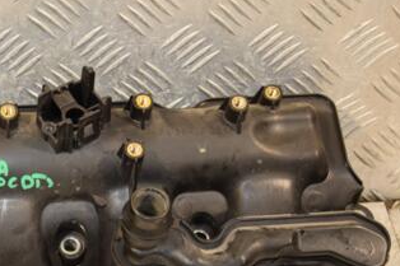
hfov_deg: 18.5
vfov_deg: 12.5
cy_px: 199
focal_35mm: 109
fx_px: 1210
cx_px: 45
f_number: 5
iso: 800
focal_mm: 38
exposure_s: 1/125
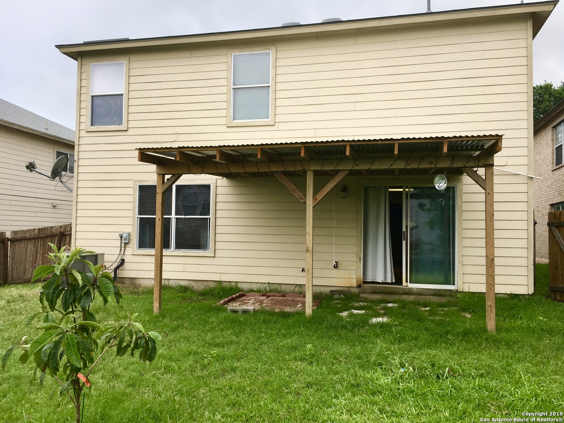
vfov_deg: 48.2
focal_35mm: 29
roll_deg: -0.4
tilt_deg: +2.3
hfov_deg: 61.7
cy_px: 212
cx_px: 282
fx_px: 472
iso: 25
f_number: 2.2
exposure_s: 1/390
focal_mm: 4.15
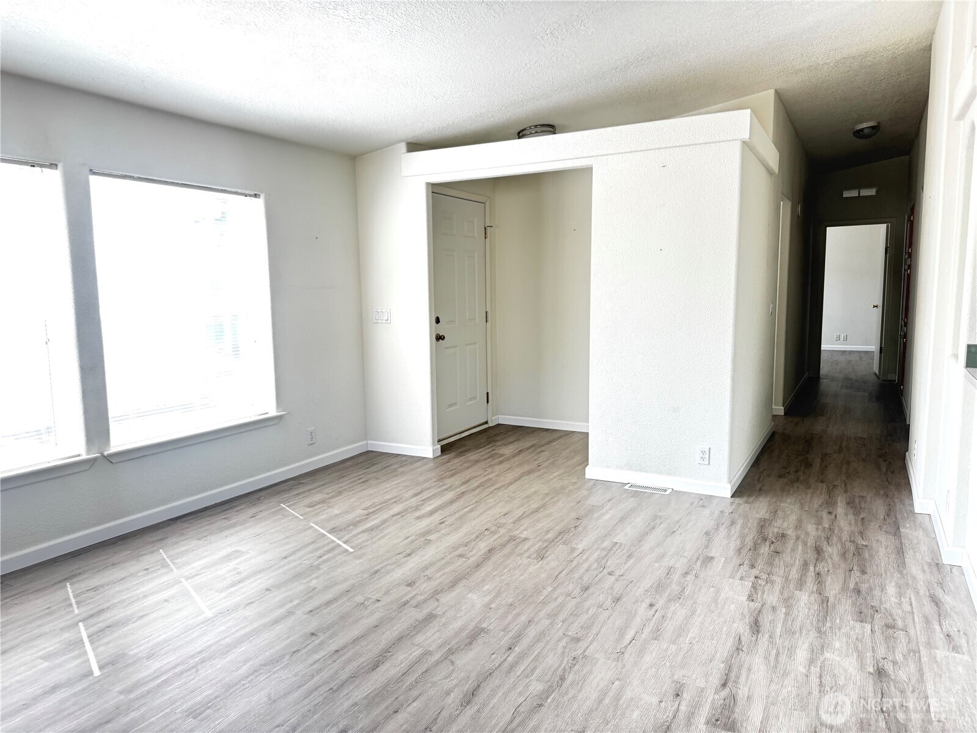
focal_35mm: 24
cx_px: 488
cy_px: 366
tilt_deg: -6.3
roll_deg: +0.6
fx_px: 677
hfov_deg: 71.6
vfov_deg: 56.8
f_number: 1.78
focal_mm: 6.76
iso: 200
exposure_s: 1/85
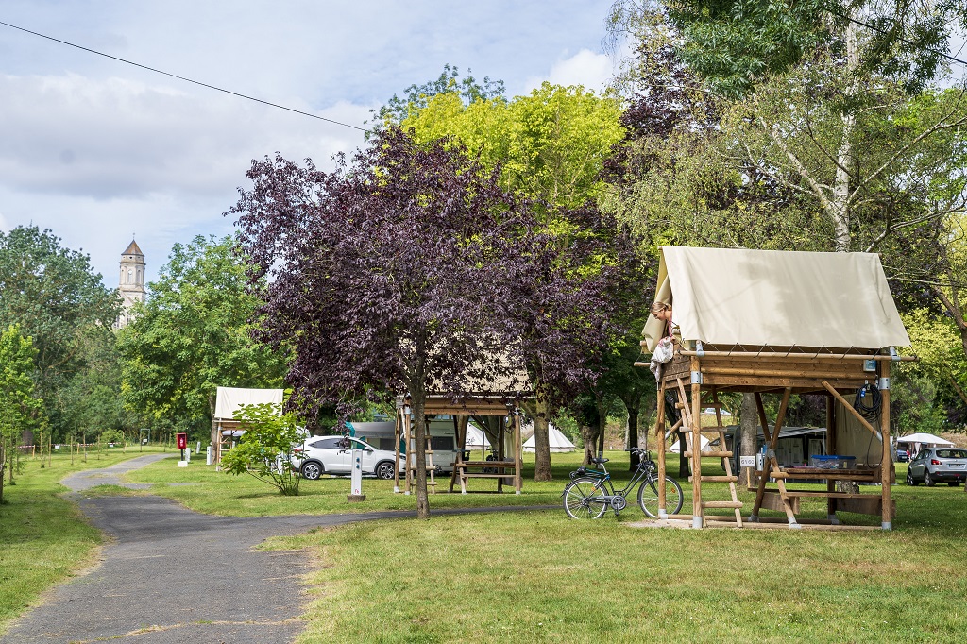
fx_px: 1477
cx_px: 484
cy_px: 322
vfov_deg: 24.6
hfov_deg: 36.3
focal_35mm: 55
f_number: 5.6
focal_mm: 55
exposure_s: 1/200
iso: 100
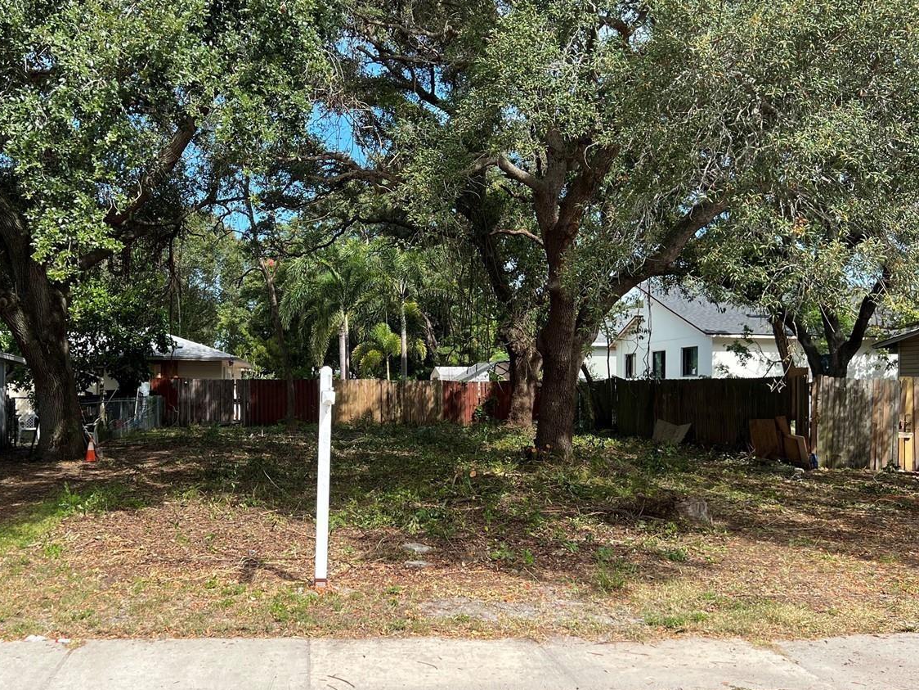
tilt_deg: +2.6
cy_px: 386
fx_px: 982
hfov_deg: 49.8
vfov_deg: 38.6
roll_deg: +2.6
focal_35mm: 37
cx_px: 370
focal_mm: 5.7
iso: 50
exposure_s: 1/1779
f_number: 1.5
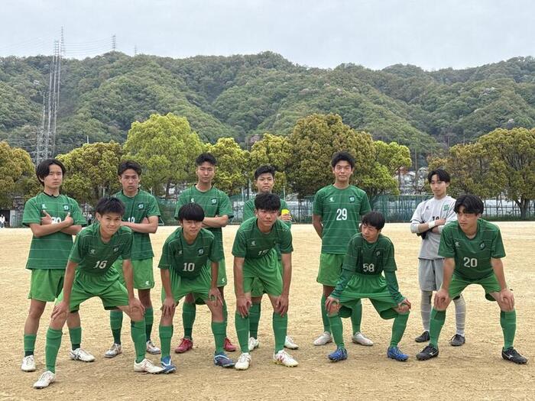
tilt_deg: +0.5
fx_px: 742
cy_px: 200
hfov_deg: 39.7
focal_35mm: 48
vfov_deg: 30.3
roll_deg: +1.3
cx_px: 268
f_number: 1.78
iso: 100
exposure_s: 1/1754
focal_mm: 6.76
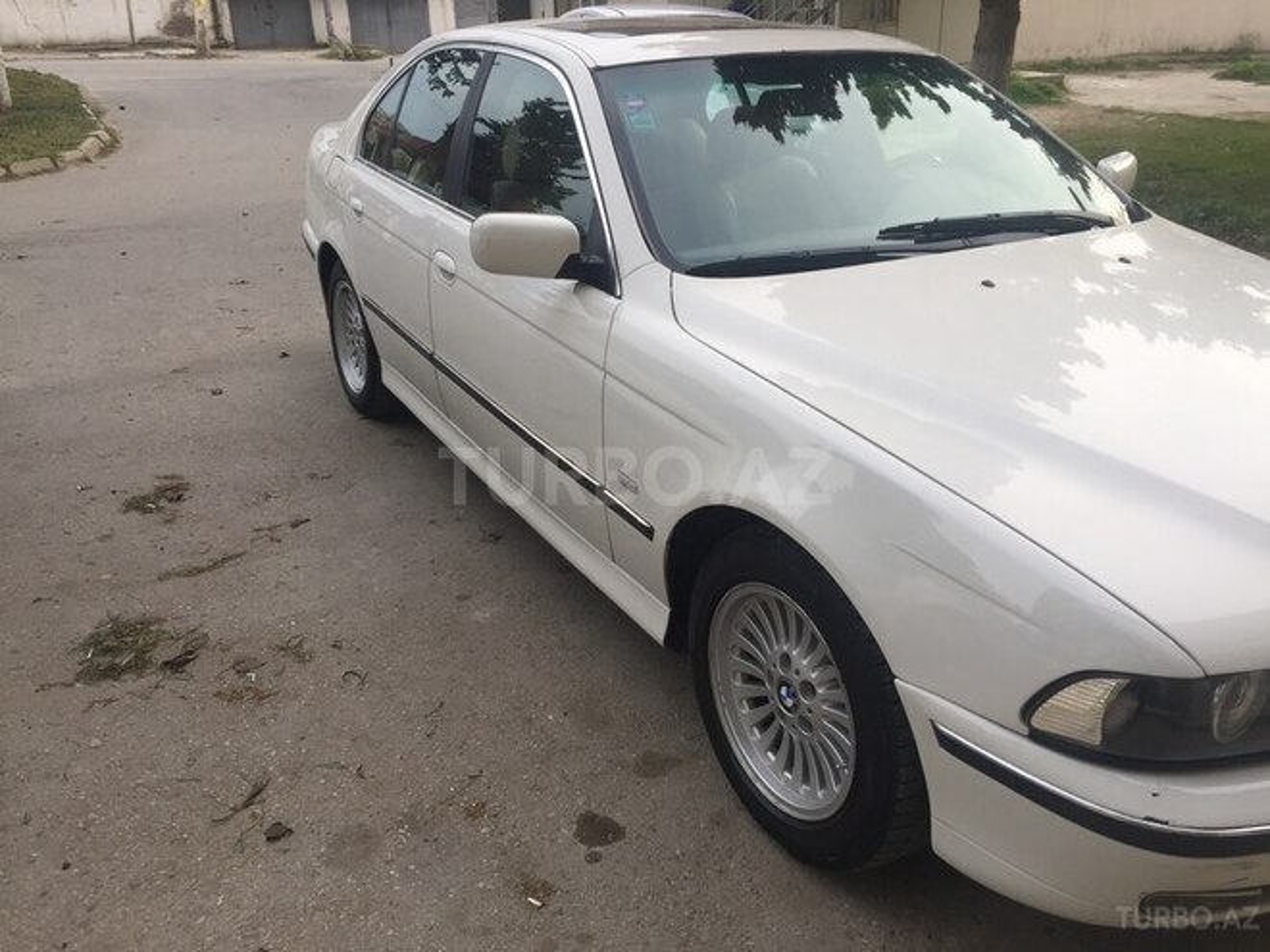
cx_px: 635
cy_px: 476
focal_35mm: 29
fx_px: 1064
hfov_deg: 61.7
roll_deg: +1.8
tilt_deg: -25.3
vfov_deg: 48.2
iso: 32
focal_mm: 4.15
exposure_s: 1/408
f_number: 2.2
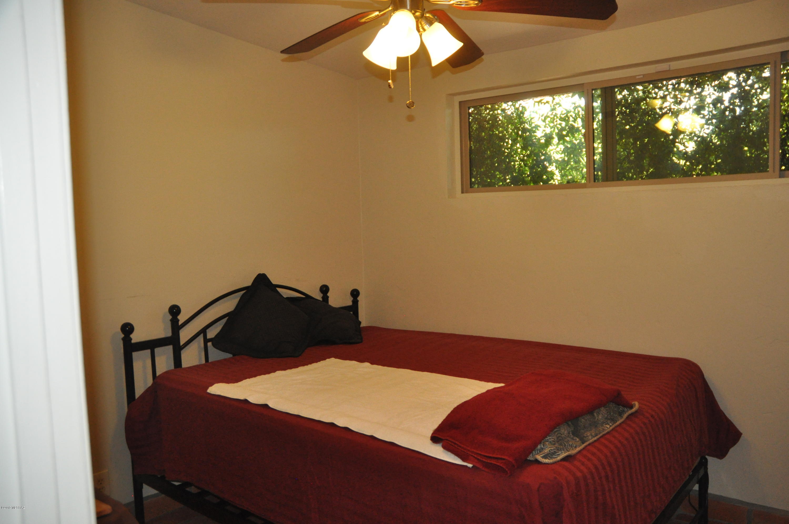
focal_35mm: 27
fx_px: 591
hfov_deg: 67.4
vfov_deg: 47.8
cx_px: 394
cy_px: 262
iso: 1600
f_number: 5
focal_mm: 18
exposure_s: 1/100
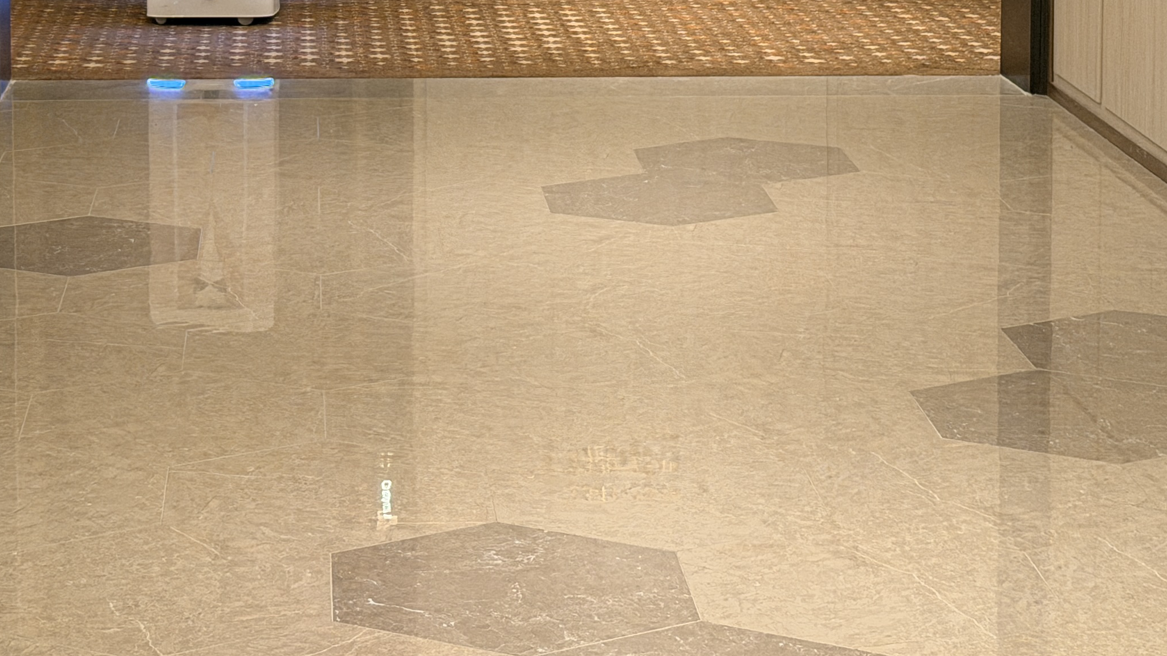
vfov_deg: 11.5
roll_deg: +0.6
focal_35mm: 103
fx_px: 3187
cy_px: -172
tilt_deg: -6.1
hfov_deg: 20.6
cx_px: 331
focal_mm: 6.76
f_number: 1.78
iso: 200
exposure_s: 1/50
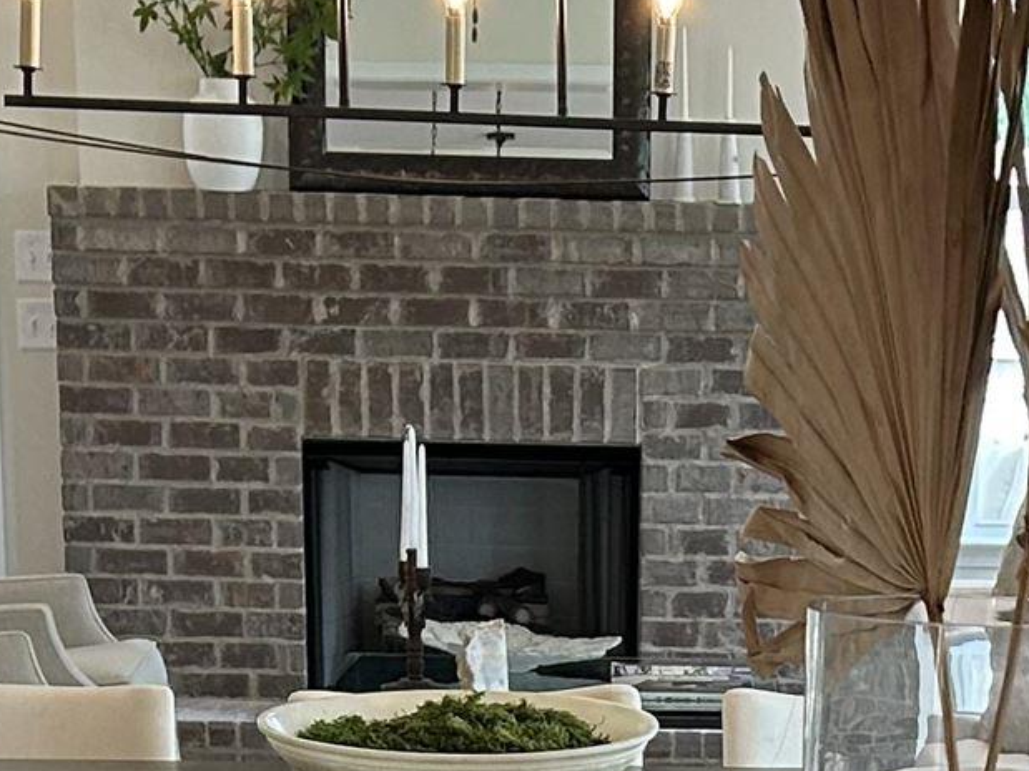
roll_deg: -0.5
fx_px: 3834
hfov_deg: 15.2
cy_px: 1507
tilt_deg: -16.9
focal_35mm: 129
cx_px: 720
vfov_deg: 10.6
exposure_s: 1/120
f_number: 1.5
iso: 64
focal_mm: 5.7
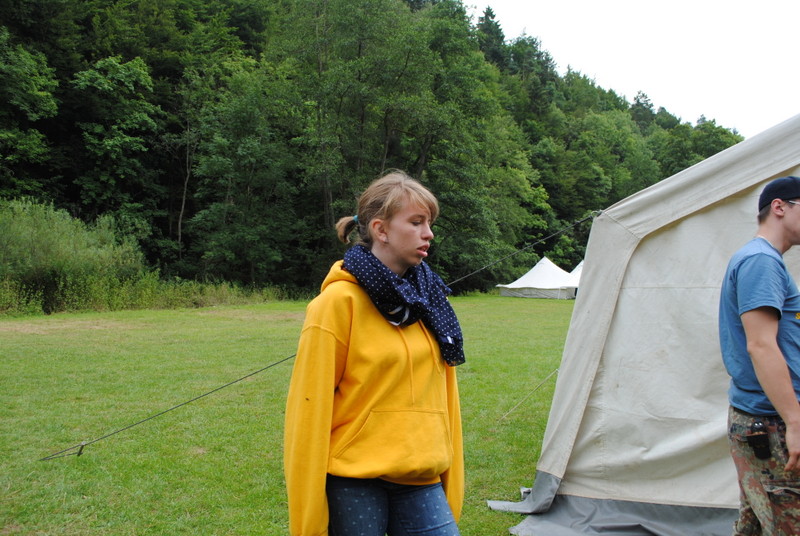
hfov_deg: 67.3
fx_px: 601
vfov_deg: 48.1
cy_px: 268
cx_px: 400
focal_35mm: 27
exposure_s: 1/200
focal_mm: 18
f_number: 7.1
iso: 100
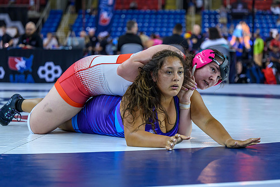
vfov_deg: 14.9
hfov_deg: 22.2
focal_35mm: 92
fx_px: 713
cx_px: 159
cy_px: 107
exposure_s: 1/800
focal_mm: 74
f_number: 2.8
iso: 2000
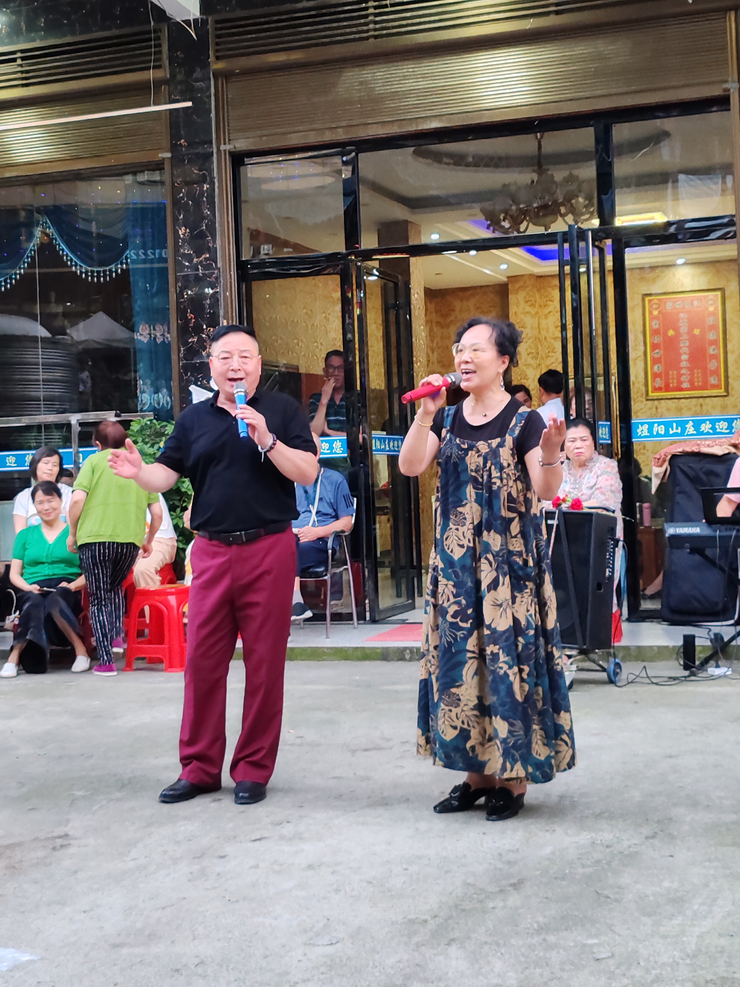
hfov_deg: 26.1
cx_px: 370
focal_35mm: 56
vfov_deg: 34.3
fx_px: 1596
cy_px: 494
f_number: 1.9
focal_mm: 6.12
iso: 1250
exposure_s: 1/100
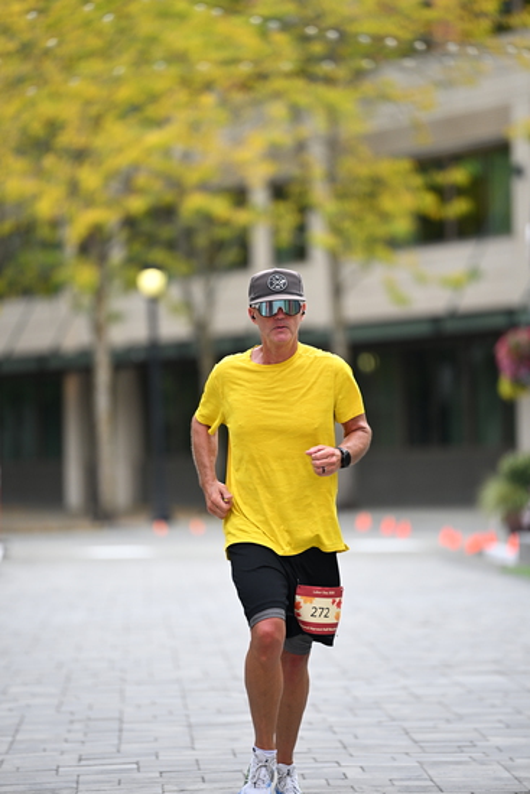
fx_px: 4414
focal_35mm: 200
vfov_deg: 10.3
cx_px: 265
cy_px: 397
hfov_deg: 6.9
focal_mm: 200
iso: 640
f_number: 2.8
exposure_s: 1/2000
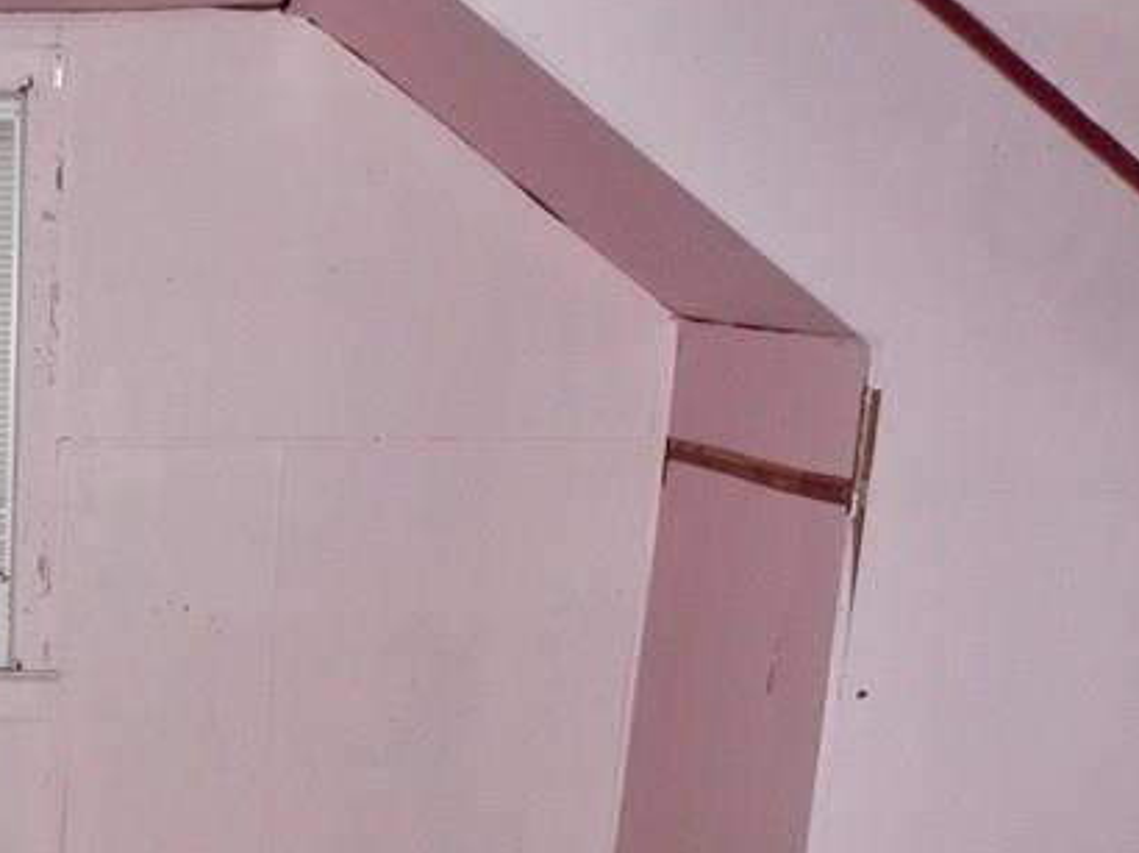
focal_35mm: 65
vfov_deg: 21.1
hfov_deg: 26.6
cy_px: 1011
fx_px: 2137
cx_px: -211
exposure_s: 1/30
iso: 200
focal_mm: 4.6
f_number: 2.8
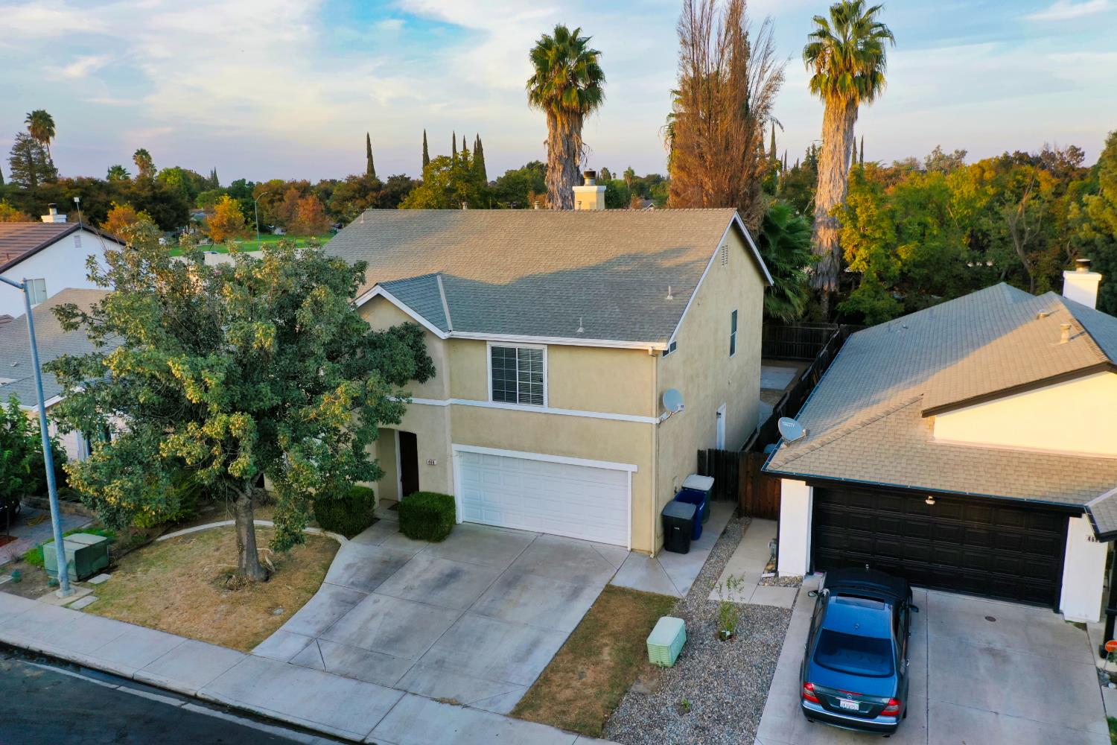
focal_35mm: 28
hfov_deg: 65.5
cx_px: 558
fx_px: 869
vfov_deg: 46.4
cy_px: 372
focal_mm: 10.26
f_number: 4
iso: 100
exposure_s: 1/100
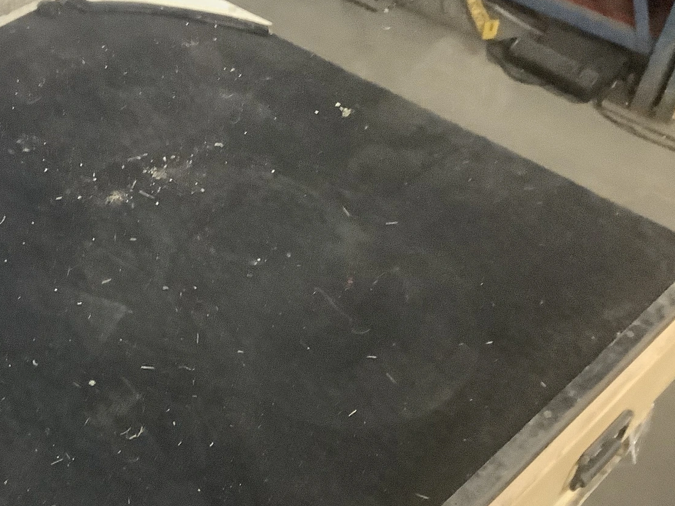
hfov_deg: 32.7
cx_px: 75
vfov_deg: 25.9
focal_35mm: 56
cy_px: 352
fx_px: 1092
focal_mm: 3.3
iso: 640
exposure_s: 1/20
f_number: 2.4
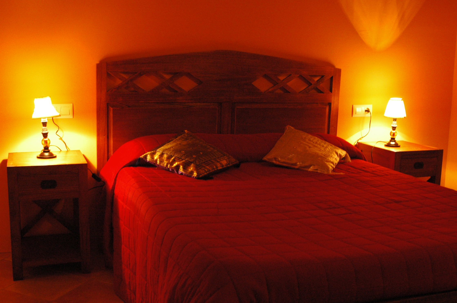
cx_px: 228
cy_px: 152
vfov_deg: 31.8
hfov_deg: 46.4
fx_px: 533
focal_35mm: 42
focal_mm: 28
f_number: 5.6
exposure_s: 1/20
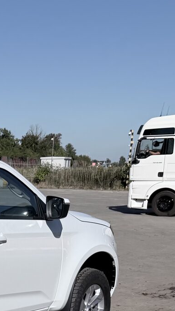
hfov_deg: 13.9
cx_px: -173
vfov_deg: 27.5
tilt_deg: -10.3
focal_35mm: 74
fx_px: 610
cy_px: 284
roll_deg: +0.3
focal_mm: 6.76
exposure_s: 1/14286
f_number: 1.78
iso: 80
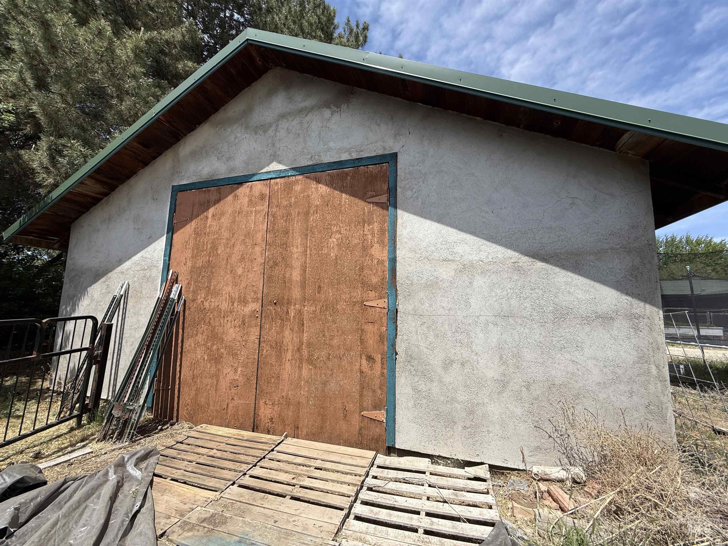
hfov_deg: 102.1
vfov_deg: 85.7
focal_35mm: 14
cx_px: 364
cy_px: 273
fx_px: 294
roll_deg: -1.3
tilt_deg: +7.2
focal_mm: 2.22
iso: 50
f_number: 2.2
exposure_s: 1/1795
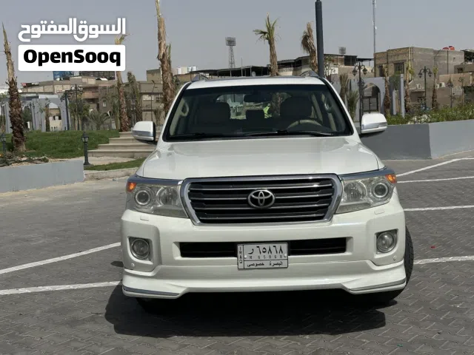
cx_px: 237
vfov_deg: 30.3
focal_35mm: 48
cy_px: 178
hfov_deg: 39.7
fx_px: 657
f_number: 1.78
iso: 64
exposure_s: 1/10870
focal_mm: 6.86
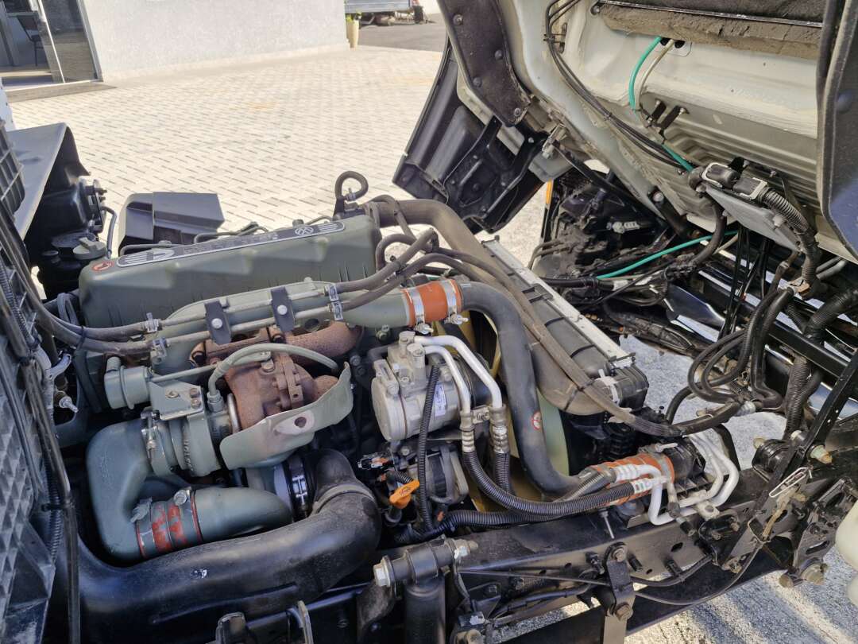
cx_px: 429
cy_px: 322
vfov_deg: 58.9
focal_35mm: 23
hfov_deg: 73.9
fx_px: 570
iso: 50
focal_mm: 5.54
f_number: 1.8
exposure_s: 1/289
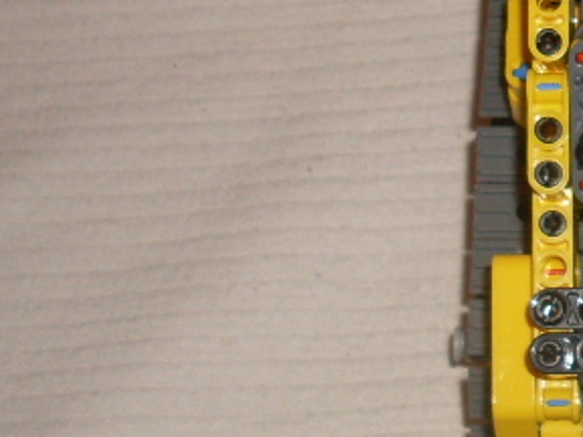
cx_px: 872
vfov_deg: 10.9
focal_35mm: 135
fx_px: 2274
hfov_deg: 13.7
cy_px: 0
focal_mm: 6.3
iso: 100
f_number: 2.8
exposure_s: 1/45
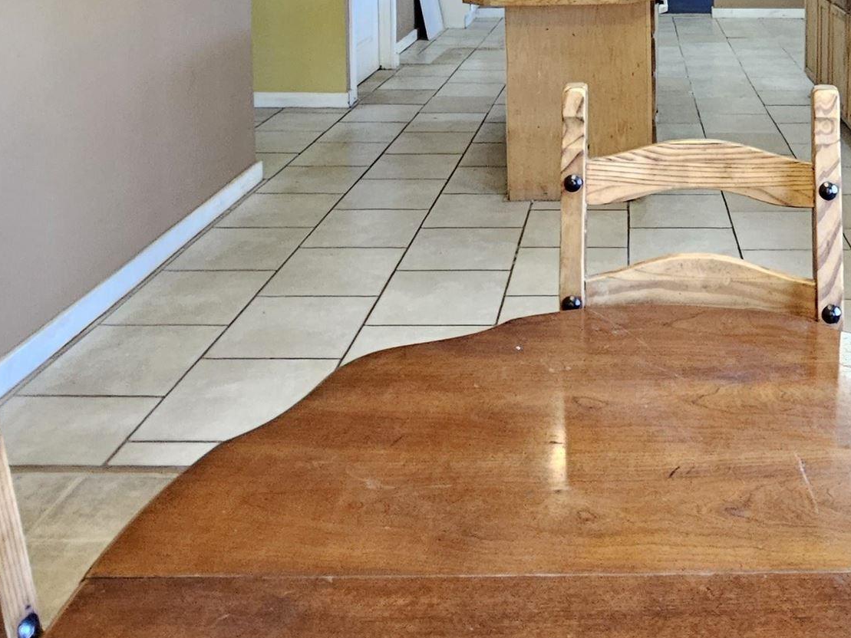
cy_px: -87
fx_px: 885
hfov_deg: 49.4
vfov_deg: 33.7
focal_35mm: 36
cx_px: 634
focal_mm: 2.2
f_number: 2.2
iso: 400
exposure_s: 1/30
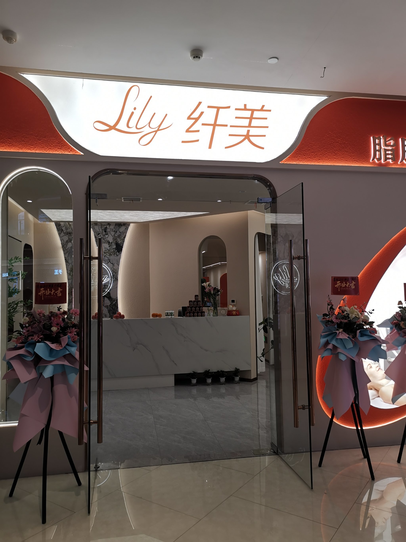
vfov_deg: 65.3
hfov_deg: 51.4
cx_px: 203
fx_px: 422
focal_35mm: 27
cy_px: 271
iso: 50
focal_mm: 4.75
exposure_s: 1/116
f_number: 1.8
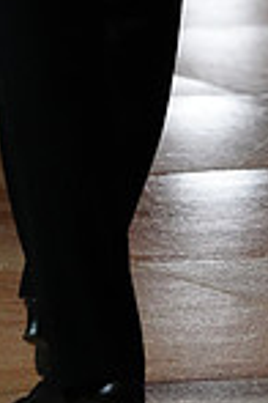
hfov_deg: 1.7
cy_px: -288
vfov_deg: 2.6
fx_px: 8799
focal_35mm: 788
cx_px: 327
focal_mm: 200
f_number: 4
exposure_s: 1/400
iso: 3200
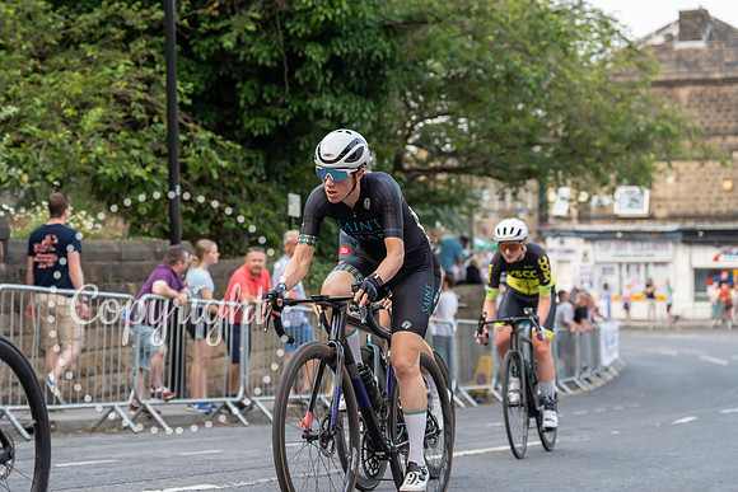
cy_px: 197
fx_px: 1723
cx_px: 295
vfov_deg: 16.3
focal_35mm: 84
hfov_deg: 24.1
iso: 500
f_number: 3.5
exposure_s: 1/1000
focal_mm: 70
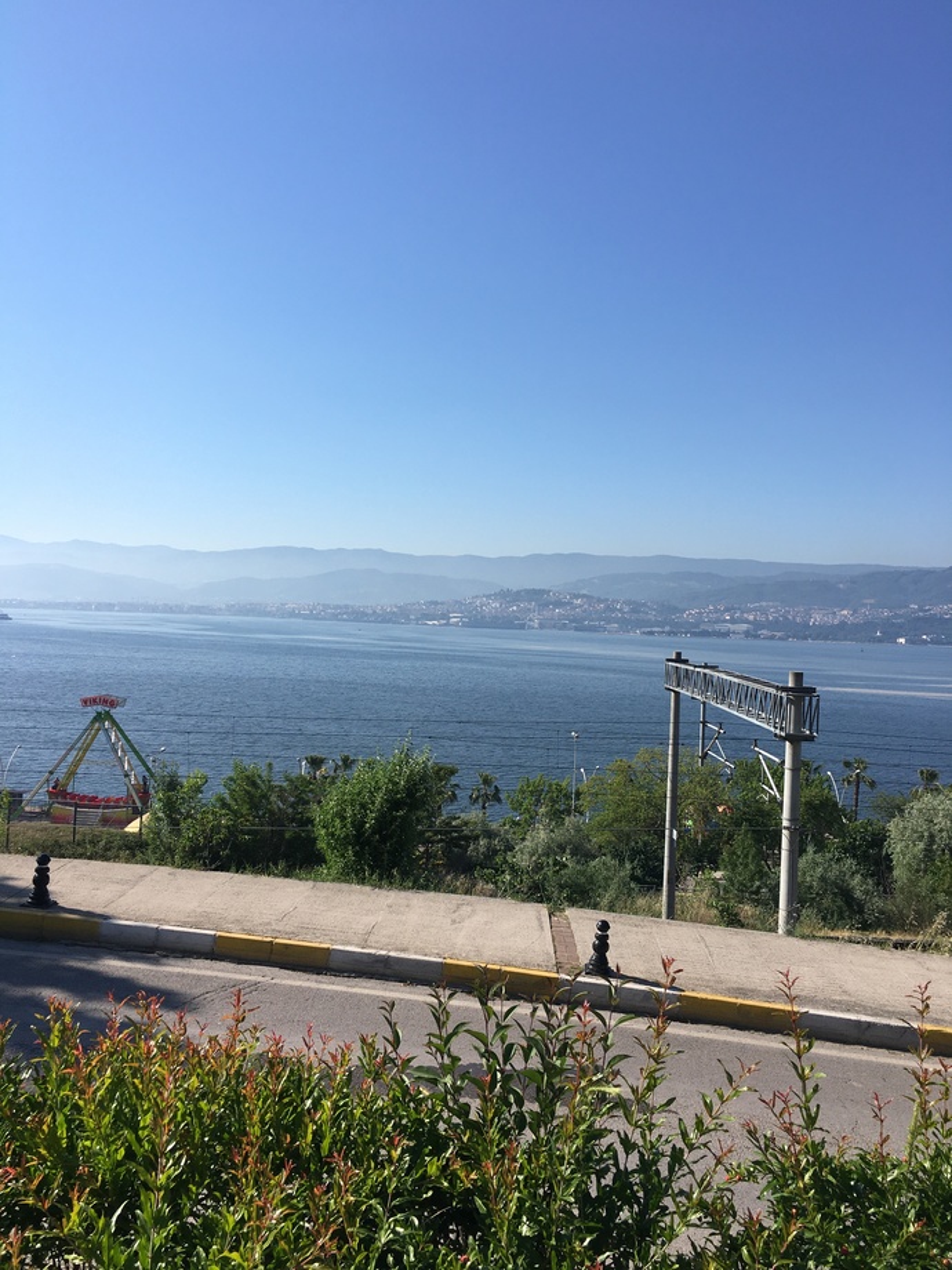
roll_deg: -3.4
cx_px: 476
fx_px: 1063
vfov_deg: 61.7
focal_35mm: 29
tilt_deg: -1.0
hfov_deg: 48.2
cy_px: 635
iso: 25
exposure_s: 1/1972
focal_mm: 4.15
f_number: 2.2
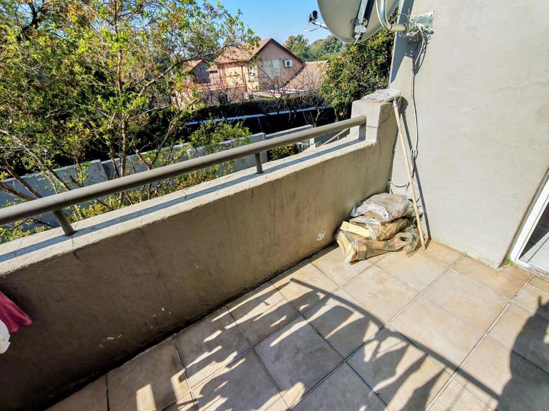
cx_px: 274
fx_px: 254
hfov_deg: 94.5
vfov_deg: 78.1
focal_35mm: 16
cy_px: 206
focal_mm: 1.96
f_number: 2.2
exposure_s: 1/940
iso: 50
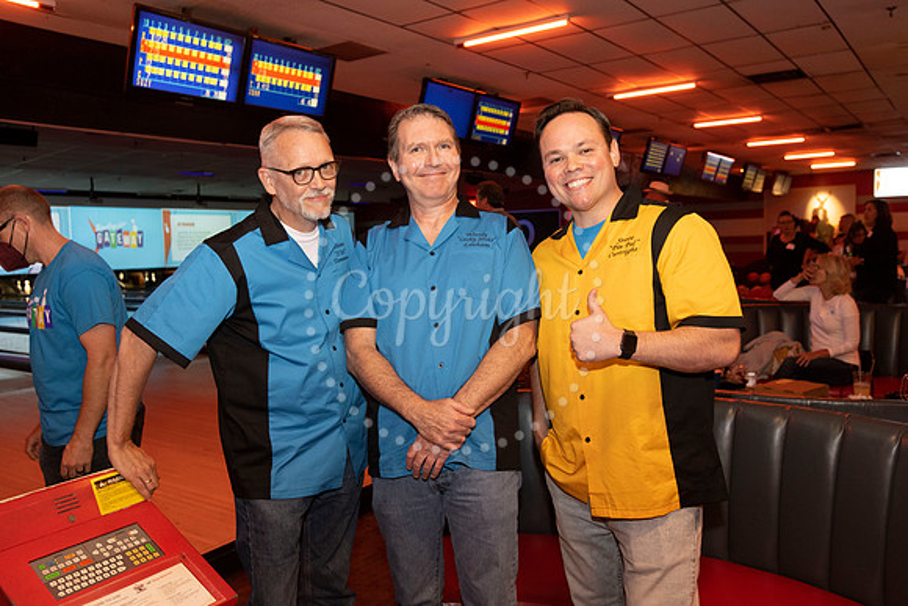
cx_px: 454
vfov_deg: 43.6
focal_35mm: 30
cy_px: 303
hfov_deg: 61.9
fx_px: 757
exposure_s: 1/80
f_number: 5.6
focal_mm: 30
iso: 2500
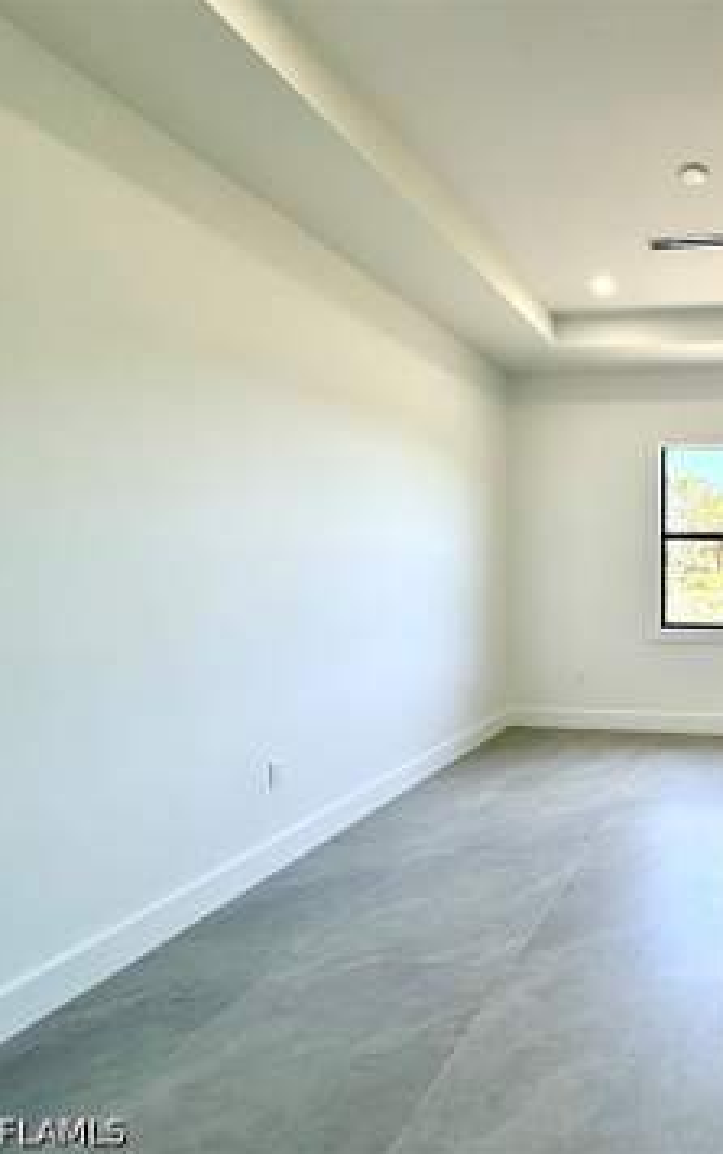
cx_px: 713
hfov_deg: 49.5
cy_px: 574
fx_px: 630
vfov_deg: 85.0
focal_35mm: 20
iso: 100
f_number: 2.2
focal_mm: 2.22
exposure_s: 1/120
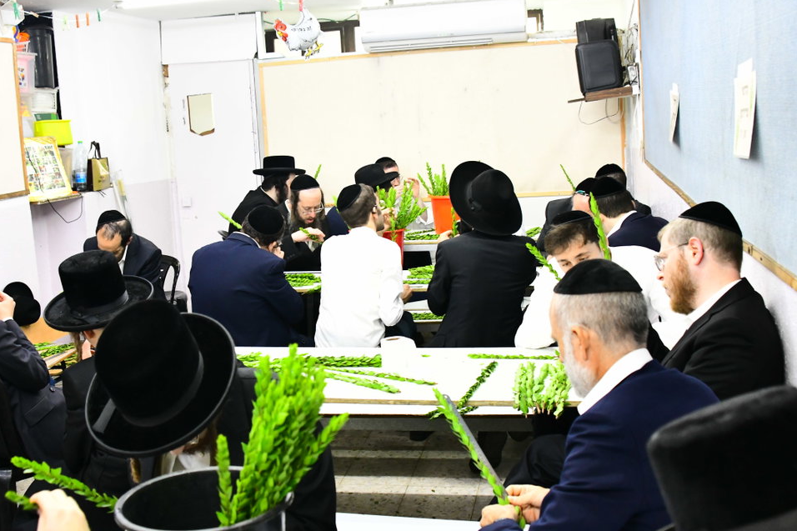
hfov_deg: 47.3
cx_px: 354
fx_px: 907
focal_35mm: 41
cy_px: 260
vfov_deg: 32.6
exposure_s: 1/125
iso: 3200
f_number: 5
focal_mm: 28
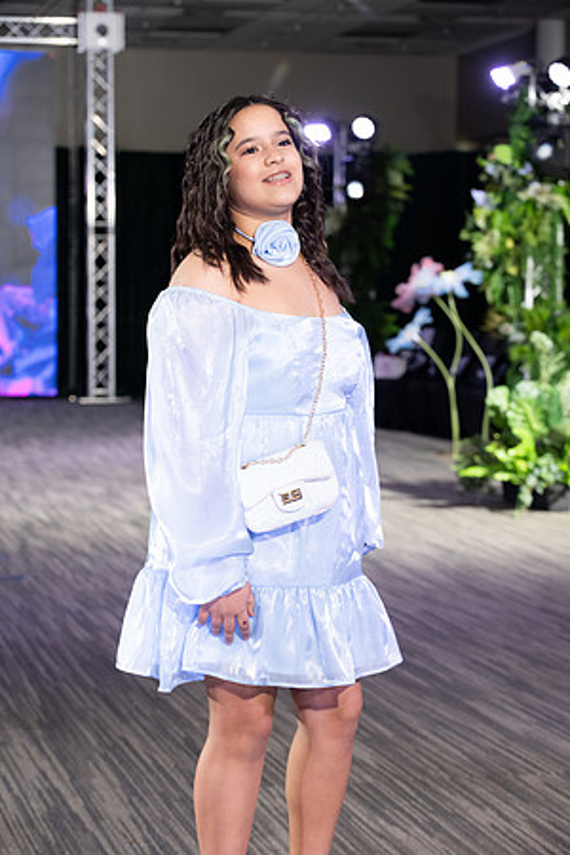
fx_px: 2256
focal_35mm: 95
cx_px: 285
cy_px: 428
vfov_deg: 21.5
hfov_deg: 14.4
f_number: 6.3
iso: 1600
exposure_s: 1/160
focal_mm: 95
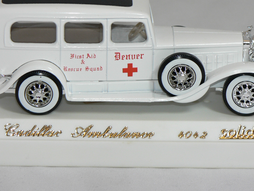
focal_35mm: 194
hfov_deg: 10.2
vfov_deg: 7.6
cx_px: 119
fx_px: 1423
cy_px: 58
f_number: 3.2
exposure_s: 1/60
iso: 80
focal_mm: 18.6
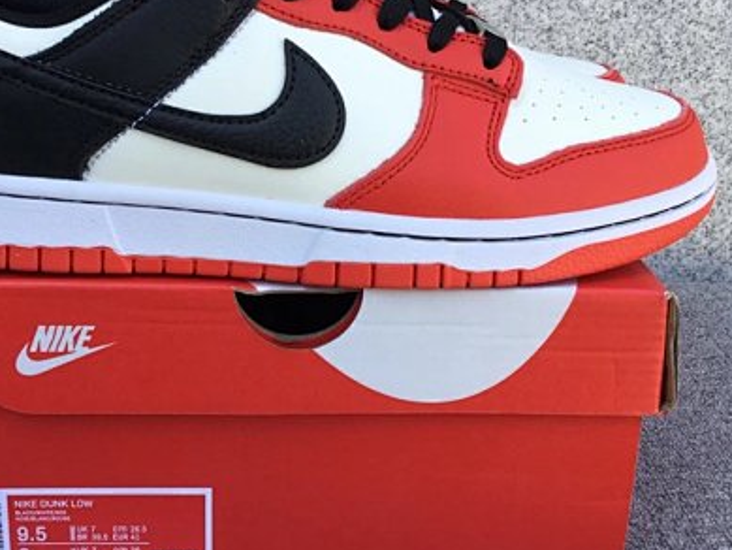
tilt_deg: -18.4
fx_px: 1079
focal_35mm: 51
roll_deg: -0.5
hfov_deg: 37.3
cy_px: 230
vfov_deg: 28.5
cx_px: 294
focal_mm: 3.3
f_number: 2.4
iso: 25
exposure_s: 1/283
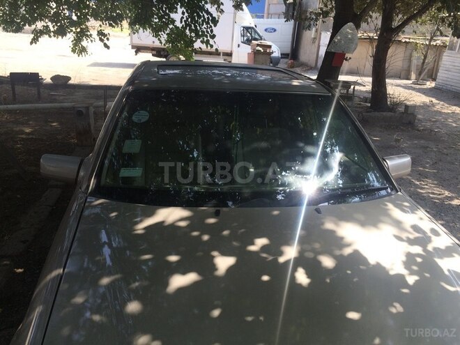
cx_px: 230
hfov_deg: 61.7
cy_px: 172
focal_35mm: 29
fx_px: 385
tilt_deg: -21.5
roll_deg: -3.1
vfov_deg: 48.2
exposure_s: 1/451
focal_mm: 4.15
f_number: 2.2
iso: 32
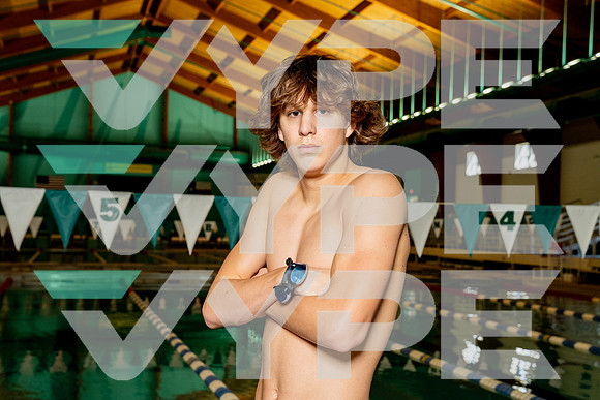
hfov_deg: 36.2
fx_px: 917
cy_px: 200
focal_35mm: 55
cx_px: 300
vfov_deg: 24.6
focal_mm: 55
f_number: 6.3
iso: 1600
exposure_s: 1/250
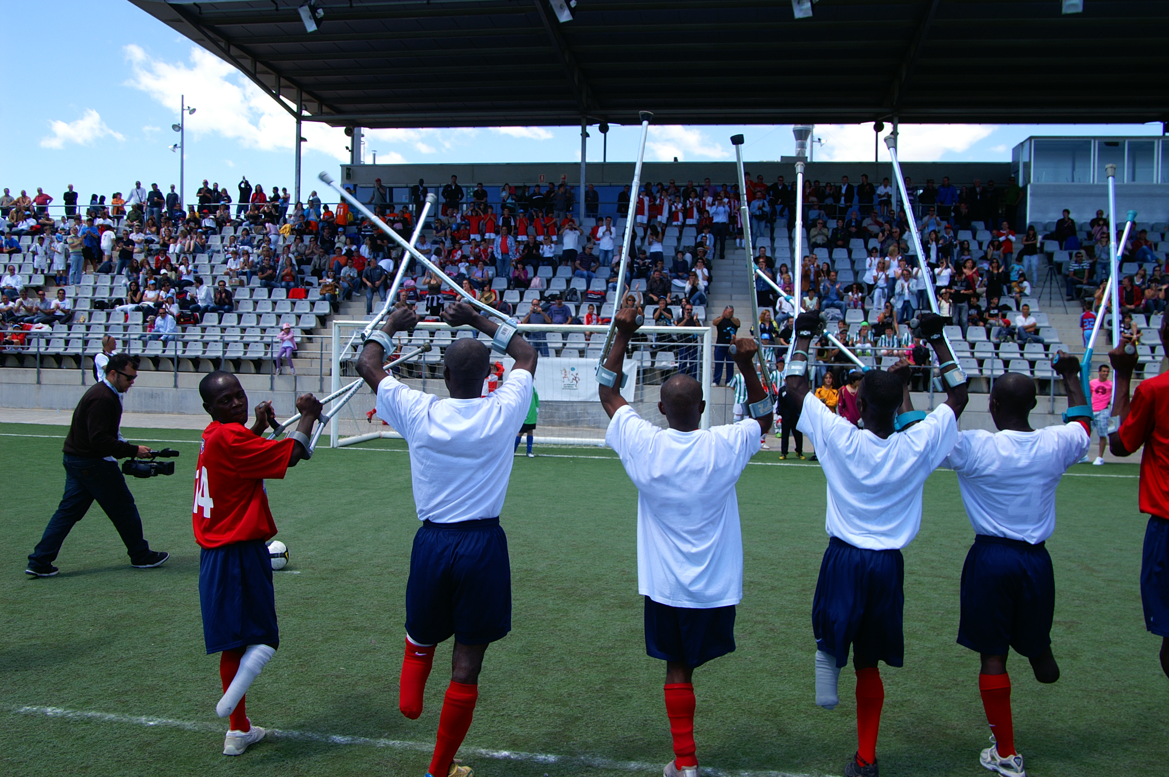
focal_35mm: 30
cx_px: 584
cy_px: 388
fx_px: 973
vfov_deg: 43.5
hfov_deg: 62.0
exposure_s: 1/125
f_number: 9.5
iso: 100
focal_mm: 20
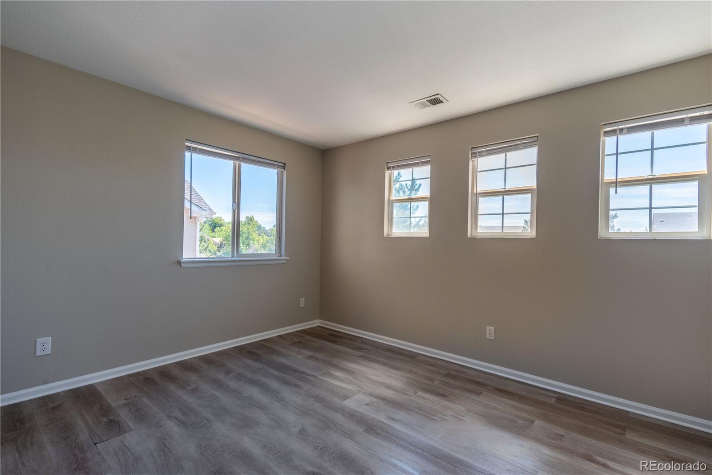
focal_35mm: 16
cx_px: 356
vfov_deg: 73.7
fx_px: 316
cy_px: 238
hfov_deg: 96.7
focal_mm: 16
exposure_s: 1/250
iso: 64
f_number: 8
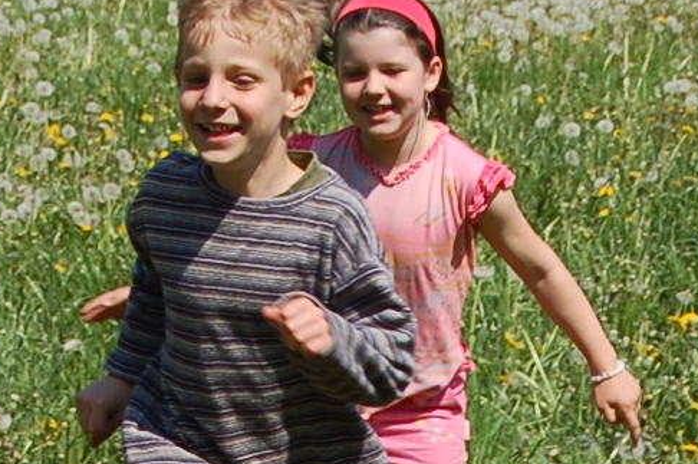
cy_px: 1024
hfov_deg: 6.4
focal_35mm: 320
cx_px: 564
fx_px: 6198
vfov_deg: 4.2
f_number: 9
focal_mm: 46
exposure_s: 1/320
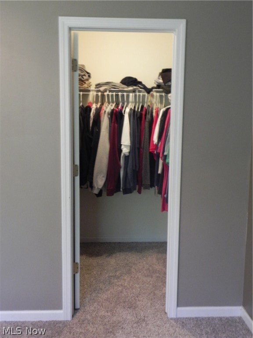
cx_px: 126
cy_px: 169
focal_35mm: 41
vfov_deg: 45.8
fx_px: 400
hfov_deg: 35.1
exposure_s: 1/4.8
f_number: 4.5
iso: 400
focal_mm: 7.3
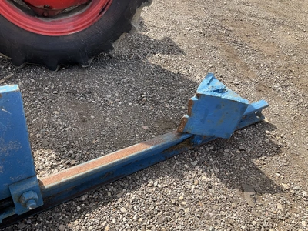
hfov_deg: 61.7
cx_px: 154
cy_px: 116
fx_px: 258
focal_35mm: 29
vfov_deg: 48.2
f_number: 1.8
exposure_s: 1/719
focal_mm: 3
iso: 25
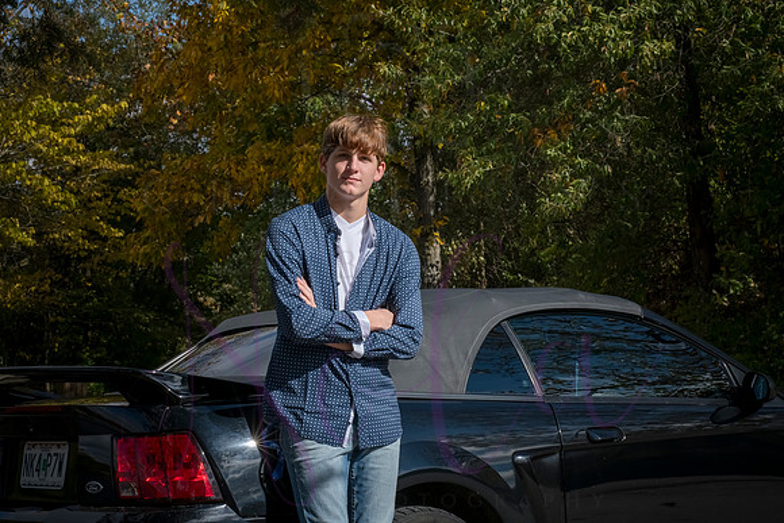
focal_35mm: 80
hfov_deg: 25.4
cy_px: 262
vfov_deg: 17.1
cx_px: 392
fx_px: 1743
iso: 800
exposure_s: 1/640
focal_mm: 80
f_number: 18
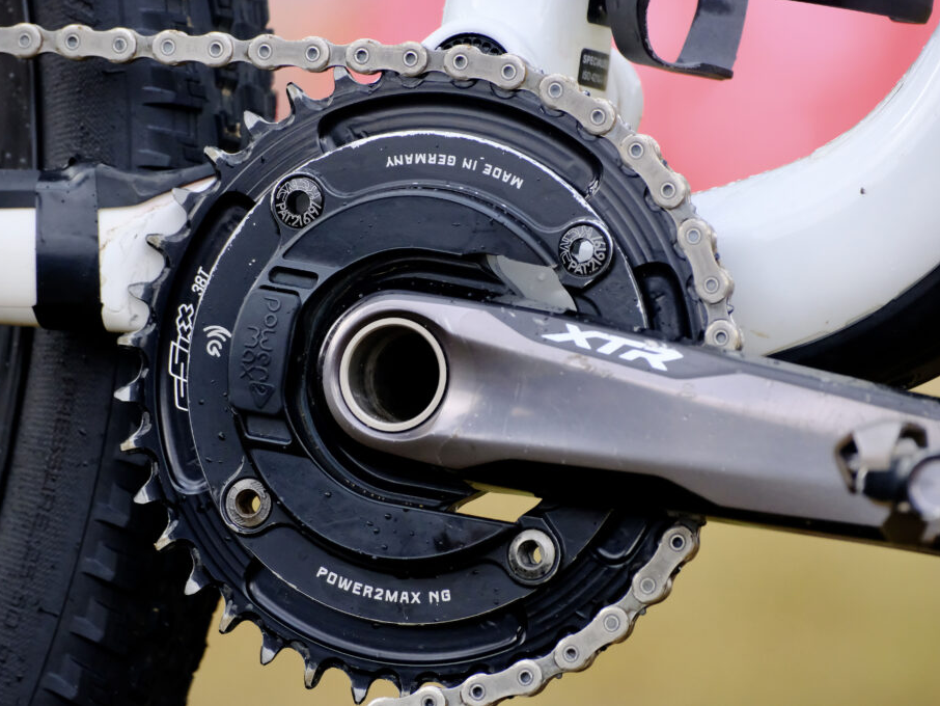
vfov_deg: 3.0
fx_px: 13282
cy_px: 352
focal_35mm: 489
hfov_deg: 4.1
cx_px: 443
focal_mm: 300
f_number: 6.4
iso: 3200
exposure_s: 1/250
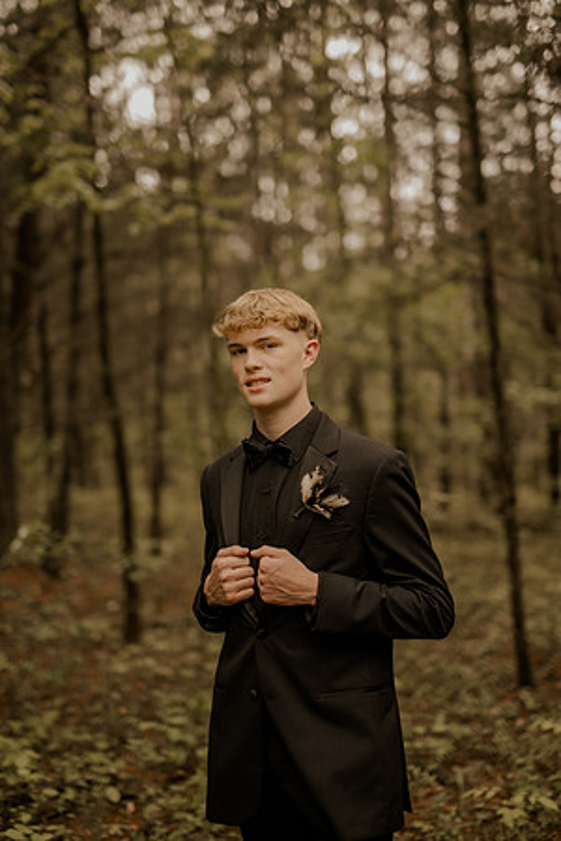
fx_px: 1169
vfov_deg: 39.6
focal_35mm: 50
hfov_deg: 27.0
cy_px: 420
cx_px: 280
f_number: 1.8
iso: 64
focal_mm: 50
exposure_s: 1/250
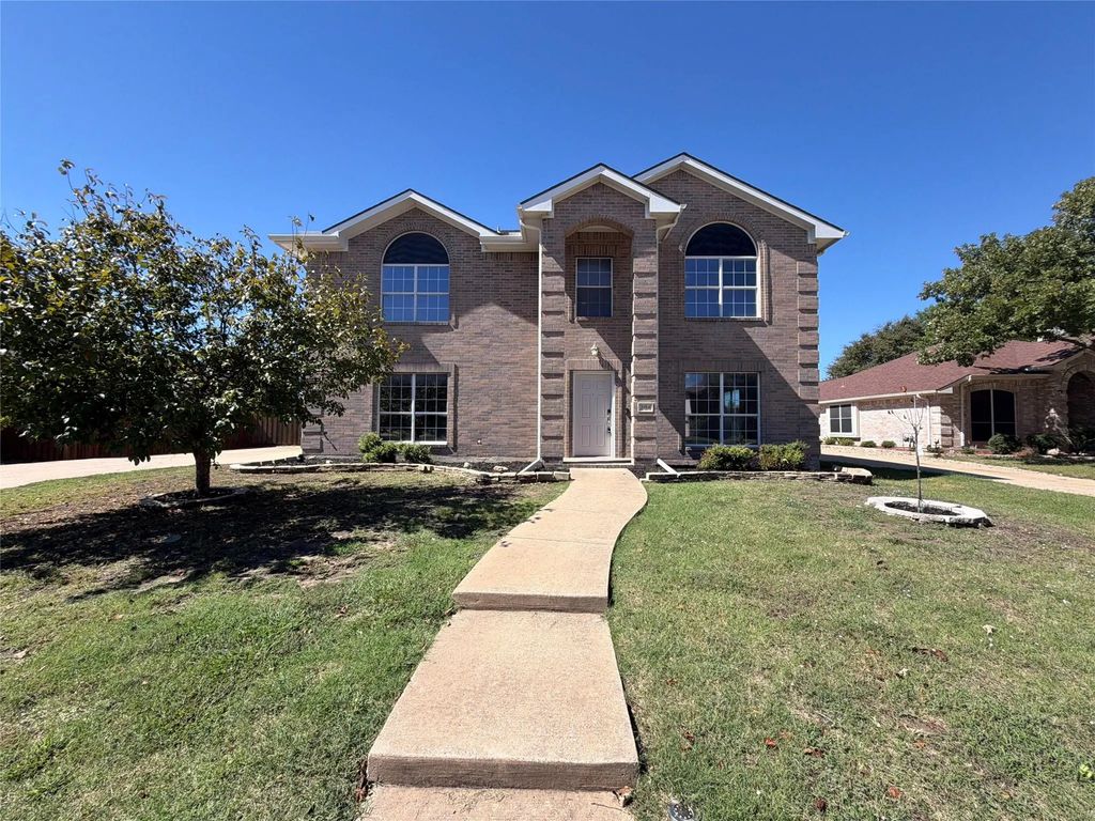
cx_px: 548
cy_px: 410
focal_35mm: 14
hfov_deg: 102.1
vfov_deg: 85.7
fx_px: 443
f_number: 2.2
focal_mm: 2.22
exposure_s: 1/770
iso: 32
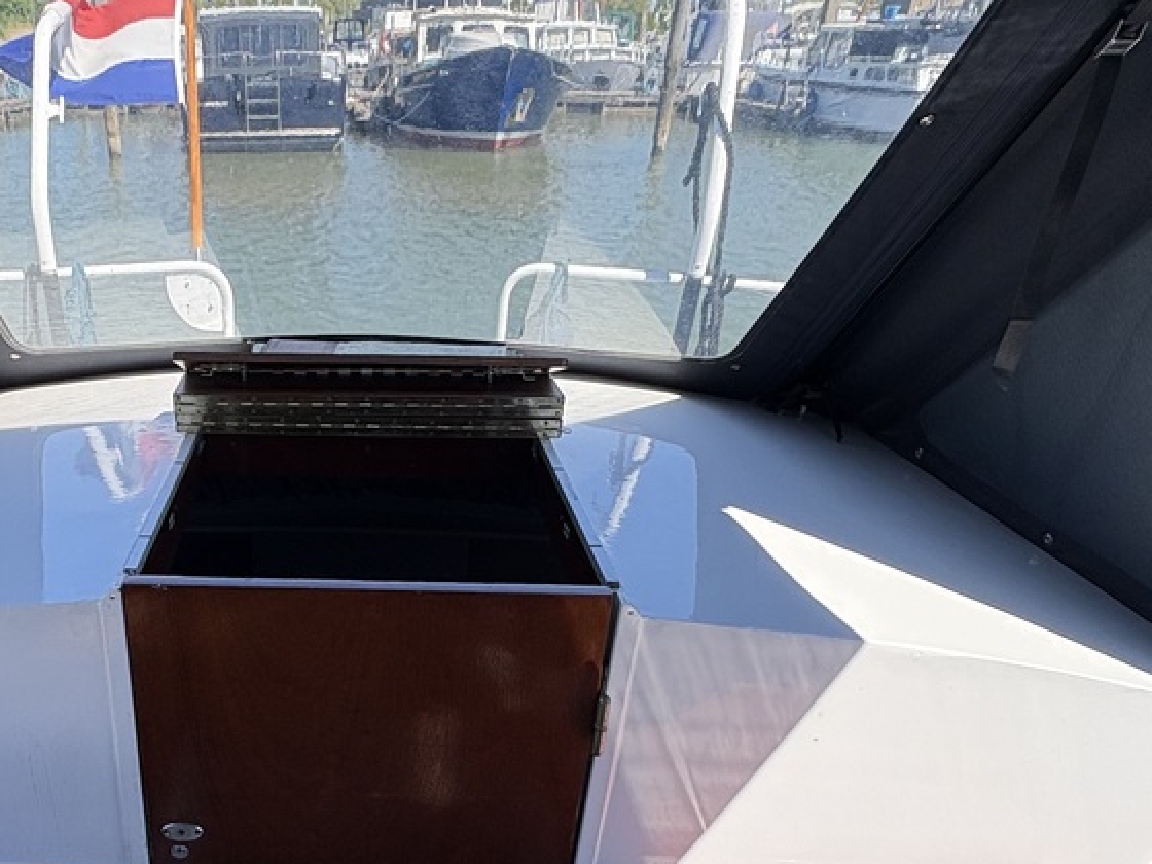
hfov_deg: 57.4
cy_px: 586
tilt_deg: -28.6
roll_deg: +0.3
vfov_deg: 46.0
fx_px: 998
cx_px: 311
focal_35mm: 30
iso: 50
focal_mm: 2.22
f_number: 2.2
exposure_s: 1/707
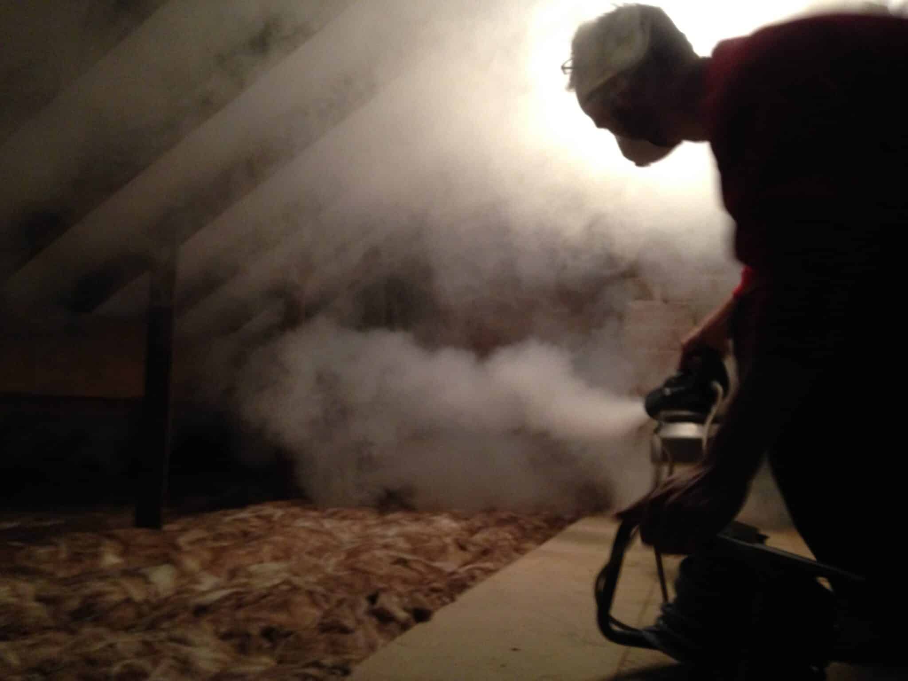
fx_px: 866
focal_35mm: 33
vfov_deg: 42.9
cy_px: 340
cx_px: 454
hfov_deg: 55.4
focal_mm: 4.12
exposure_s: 1/15
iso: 400
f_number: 2.4
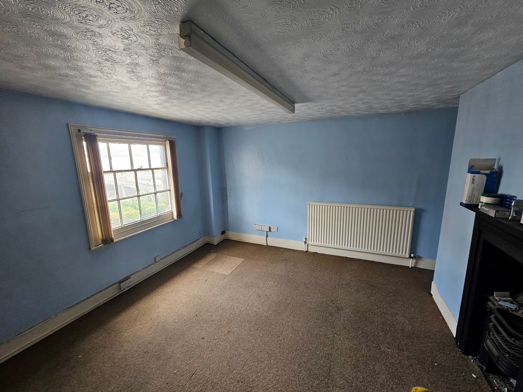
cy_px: 196
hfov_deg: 106.2
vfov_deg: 89.9
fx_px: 196
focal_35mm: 13
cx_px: 262
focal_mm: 2.2
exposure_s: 1/50
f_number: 2.2
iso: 160
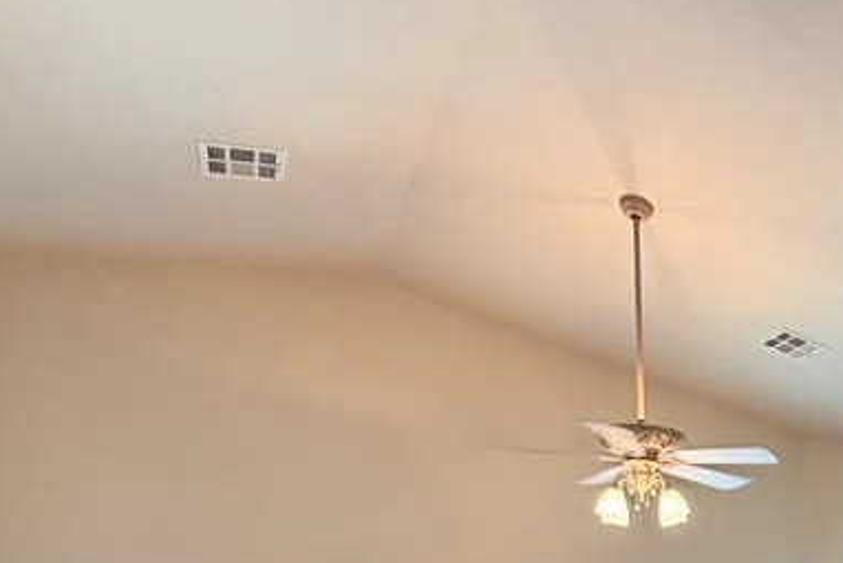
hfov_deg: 42.8
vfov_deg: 27.5
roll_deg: +0.5
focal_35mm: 39
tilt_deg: -6.3
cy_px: 764
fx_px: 914
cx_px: 839
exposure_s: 1/60
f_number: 2.2
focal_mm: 2.22
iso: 400
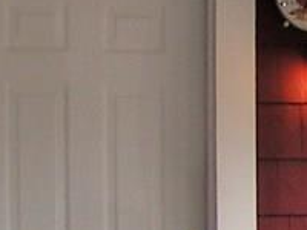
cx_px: 682
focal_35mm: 195
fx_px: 1729
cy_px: 301
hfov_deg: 9.3
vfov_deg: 7.5
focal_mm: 5.8
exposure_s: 1/60
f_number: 2.8
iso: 50
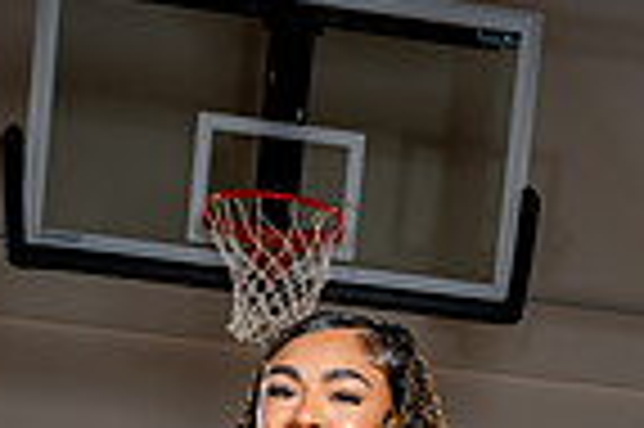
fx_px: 1912
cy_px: 942
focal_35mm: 107
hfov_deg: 19.1
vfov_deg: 11.2
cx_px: 392
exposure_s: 1/250
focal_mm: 34
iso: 200
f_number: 5.6
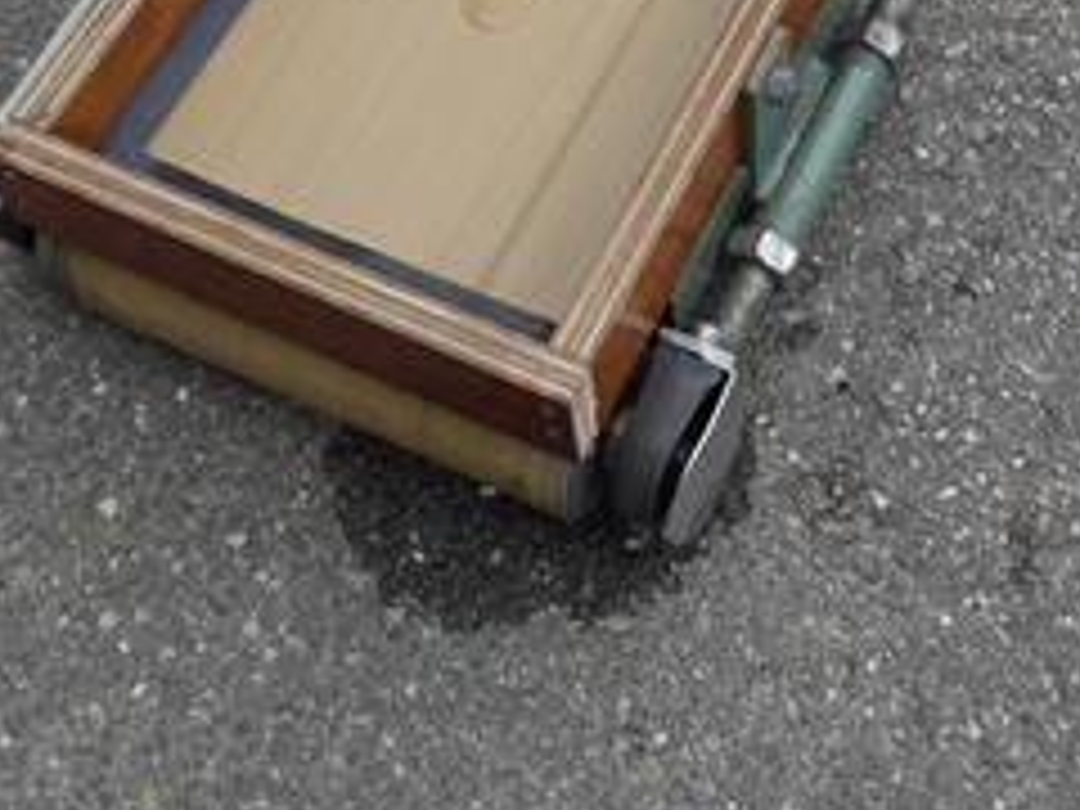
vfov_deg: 17.3
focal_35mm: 80
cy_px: -248
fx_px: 2496
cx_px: 781
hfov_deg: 24.2
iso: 160
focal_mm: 15
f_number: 4.5
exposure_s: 1/160
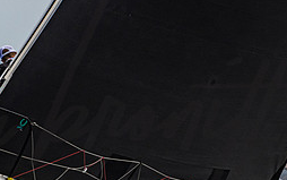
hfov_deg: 1.7
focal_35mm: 1267
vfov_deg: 1.0
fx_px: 9914
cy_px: 75
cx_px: 21
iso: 500
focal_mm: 400
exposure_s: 1/3200
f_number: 8
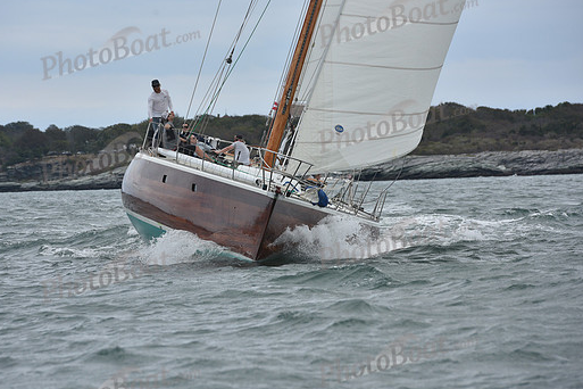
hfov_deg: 9.1
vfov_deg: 6.1
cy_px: 198
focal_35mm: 226
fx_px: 3660
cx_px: 260
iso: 320
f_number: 8
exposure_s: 1/1000
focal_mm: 200
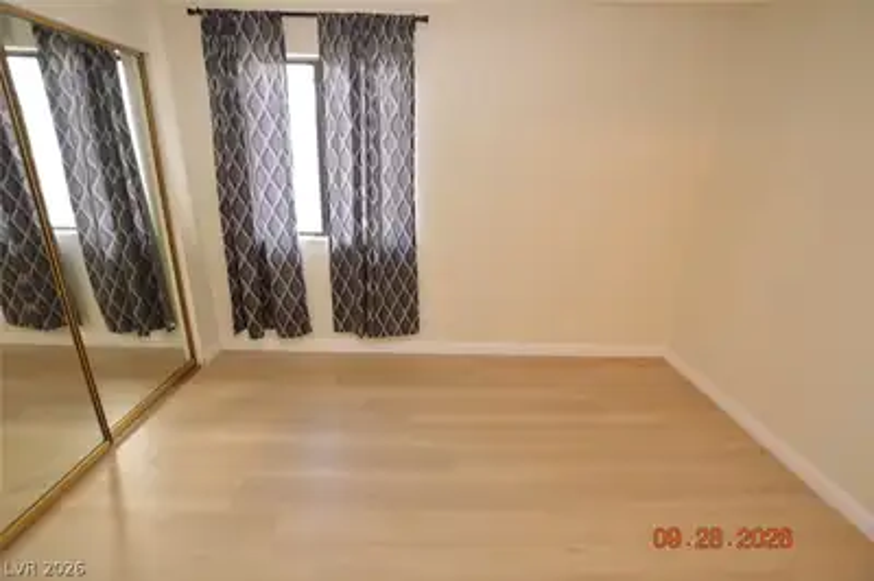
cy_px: 290
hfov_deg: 100.4
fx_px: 364
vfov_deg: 77.2
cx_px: 437
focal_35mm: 15
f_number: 4
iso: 400
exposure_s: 1/60
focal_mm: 10
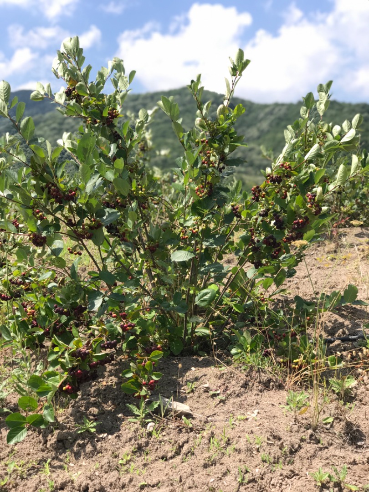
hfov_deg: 25.7
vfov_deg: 33.8
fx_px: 810
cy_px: 246
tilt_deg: +0.3
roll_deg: -0.6
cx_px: 184
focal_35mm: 57
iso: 20
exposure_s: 1/424
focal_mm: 6.6
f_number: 2.8
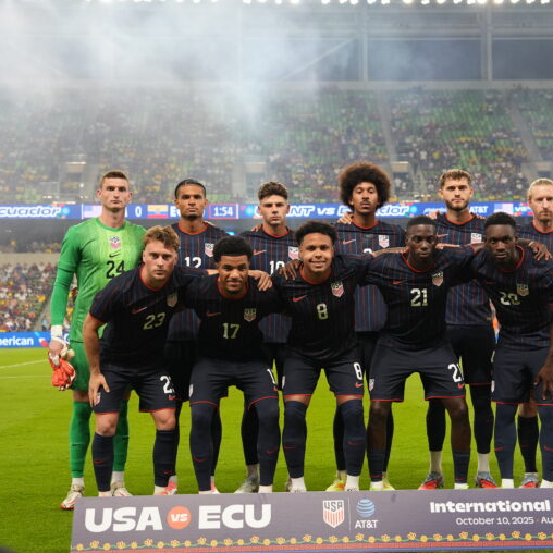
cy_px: 278
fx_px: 1139
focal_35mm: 63
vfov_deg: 27.3
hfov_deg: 27.2
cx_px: 330
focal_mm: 49
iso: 2500
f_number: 4.5
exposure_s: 1/400
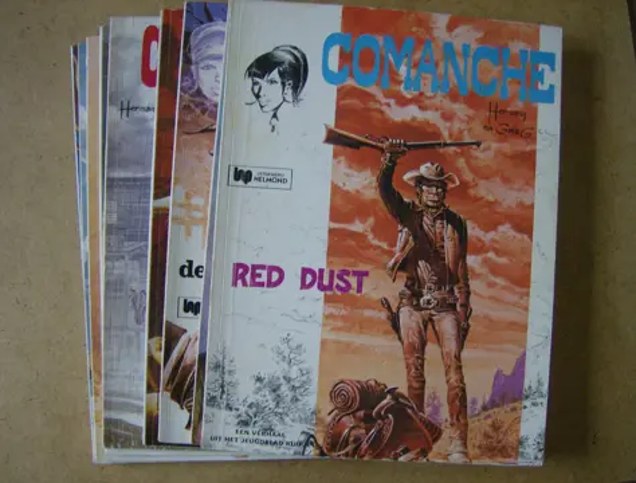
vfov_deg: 40.0
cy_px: 242
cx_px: 318
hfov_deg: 51.2
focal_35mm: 36
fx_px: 664
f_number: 2.8
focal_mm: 6
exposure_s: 1/64
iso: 191
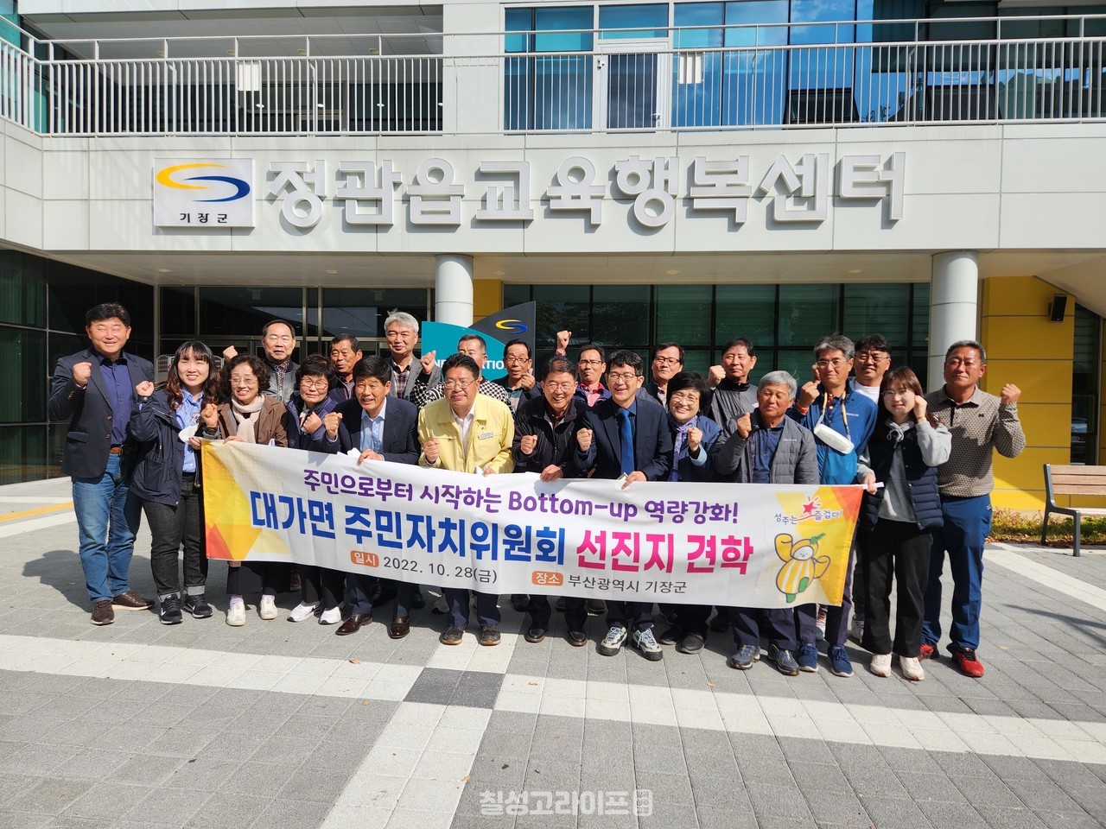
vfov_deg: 58.9
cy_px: 414
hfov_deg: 73.9
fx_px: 735
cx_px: 553
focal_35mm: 23
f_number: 1.8
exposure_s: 1/2333
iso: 20
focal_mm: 5.4
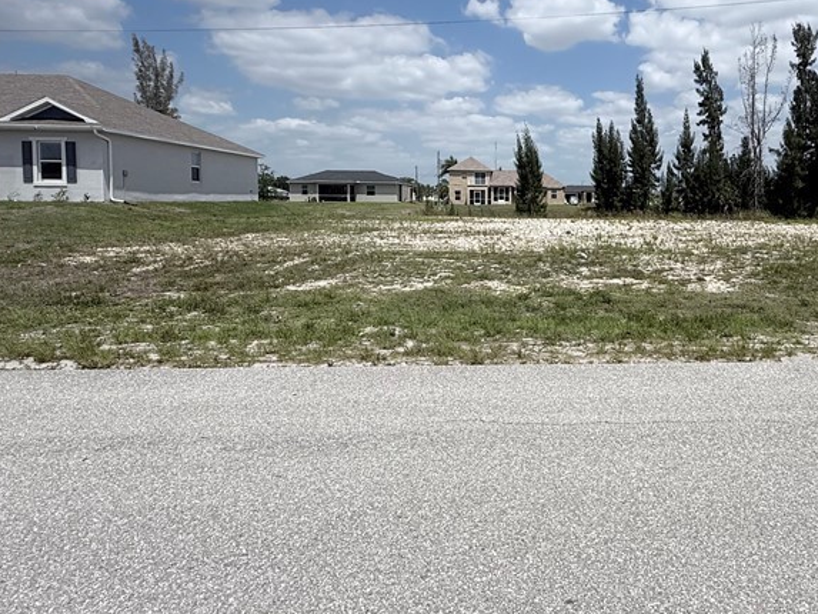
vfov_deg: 54.4
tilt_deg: -3.5
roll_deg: -0.4
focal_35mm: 25
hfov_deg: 67.1
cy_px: 238
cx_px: 558
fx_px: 591
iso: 50
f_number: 2.2
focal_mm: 2.22
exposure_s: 1/4762
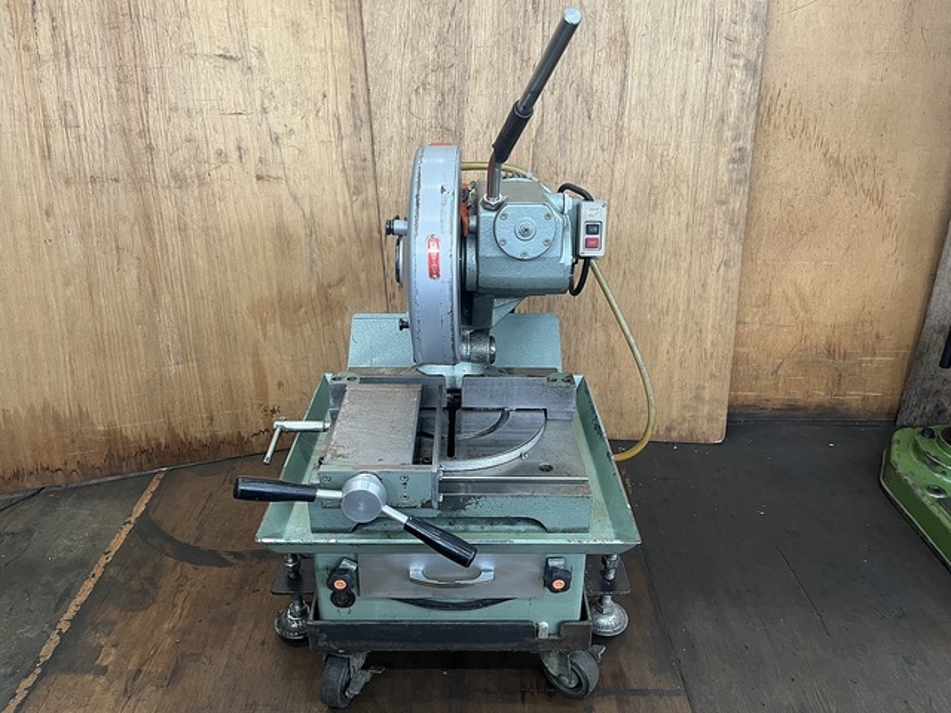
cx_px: 476
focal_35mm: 26
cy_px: 356
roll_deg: -0.5
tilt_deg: -26.1
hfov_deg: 67.3
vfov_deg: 53.1
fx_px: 714
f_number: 1.6
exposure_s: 1/76
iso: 125
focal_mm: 5.1
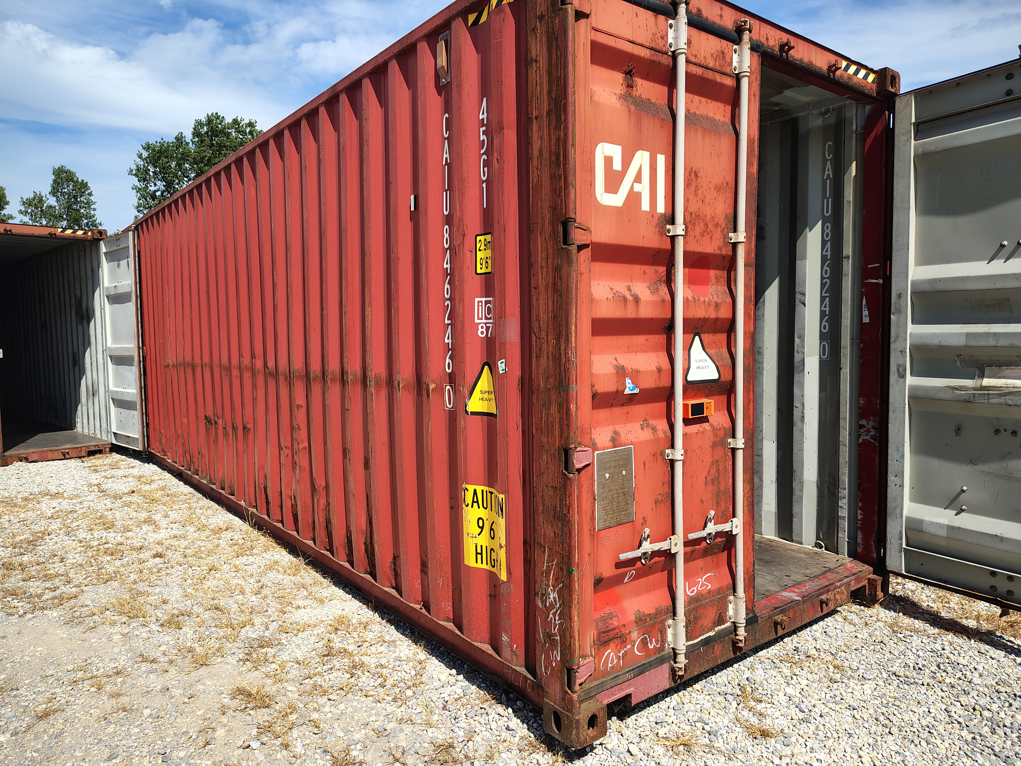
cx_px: 510
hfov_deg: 71.6
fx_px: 708
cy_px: 383
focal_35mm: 24
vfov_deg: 56.8
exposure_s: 1/1748
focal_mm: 5.56
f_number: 1.8
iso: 100
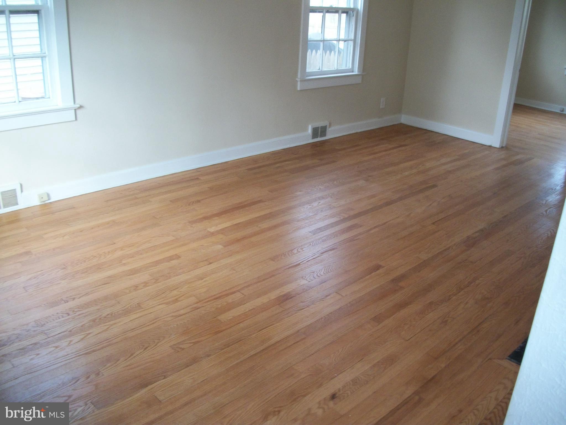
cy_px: 212
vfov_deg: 44.2
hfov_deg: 56.8
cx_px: 283
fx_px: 523
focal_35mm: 32
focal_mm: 5.7
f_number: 2.9
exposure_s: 1/30
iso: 160
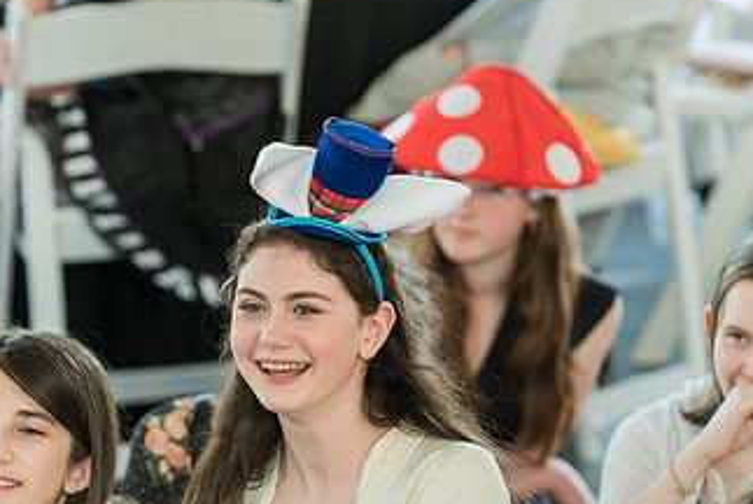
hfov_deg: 6.7
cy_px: 379
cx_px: 373
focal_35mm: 305
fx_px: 6385
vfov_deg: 4.5
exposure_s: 1/160
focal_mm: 170
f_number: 4
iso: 640
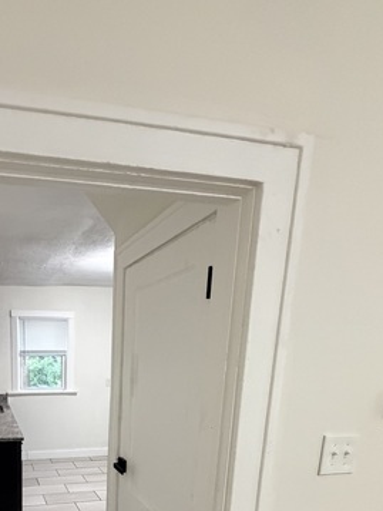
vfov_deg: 59.4
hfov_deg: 49.6
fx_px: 384
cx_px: 71
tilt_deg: -11.0
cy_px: 441
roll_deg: -0.5
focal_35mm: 26
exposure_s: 1/60
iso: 800
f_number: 2.2
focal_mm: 2.22
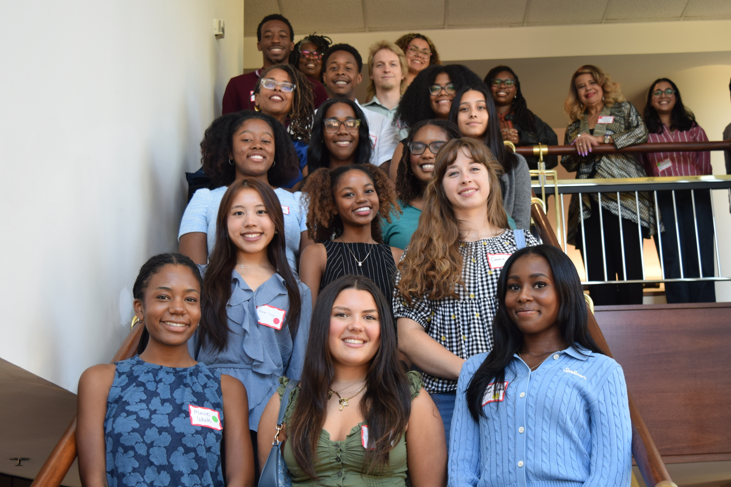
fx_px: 1076
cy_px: 298
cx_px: 418
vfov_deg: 25.5
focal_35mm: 53
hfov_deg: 37.4
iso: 400
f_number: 5
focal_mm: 26
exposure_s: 1/60
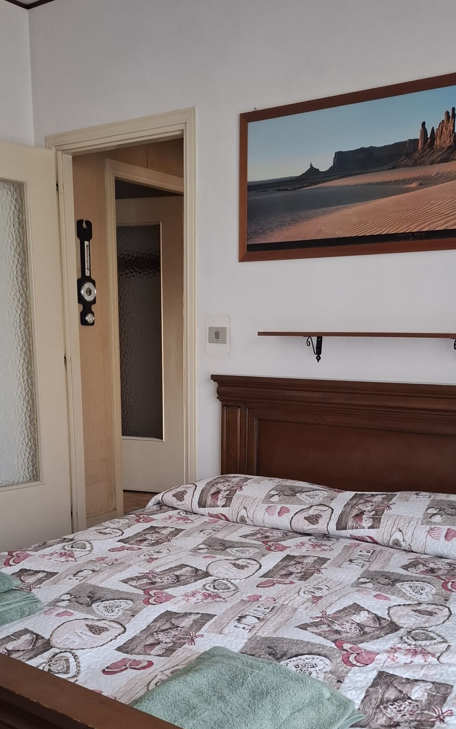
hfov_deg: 35.3
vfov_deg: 52.6
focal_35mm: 36
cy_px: 504
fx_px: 716
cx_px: 211
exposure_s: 1/50
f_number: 1.8
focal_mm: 5.54
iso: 250
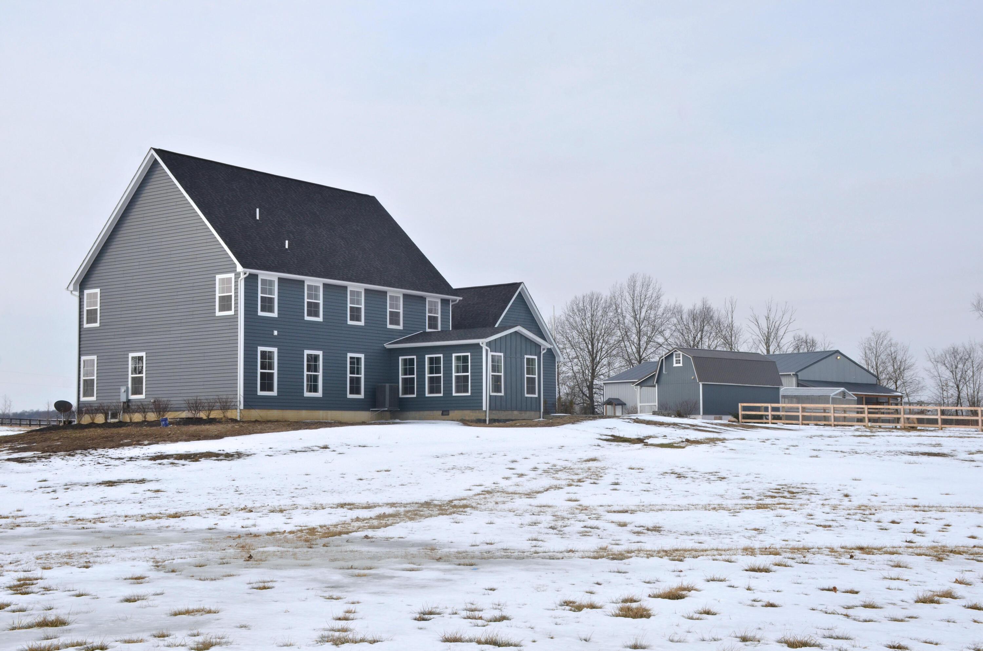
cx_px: 492
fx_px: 1308
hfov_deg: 41.2
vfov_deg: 28.0
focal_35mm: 48
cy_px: 326
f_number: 11
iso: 320
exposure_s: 1/500
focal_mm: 32
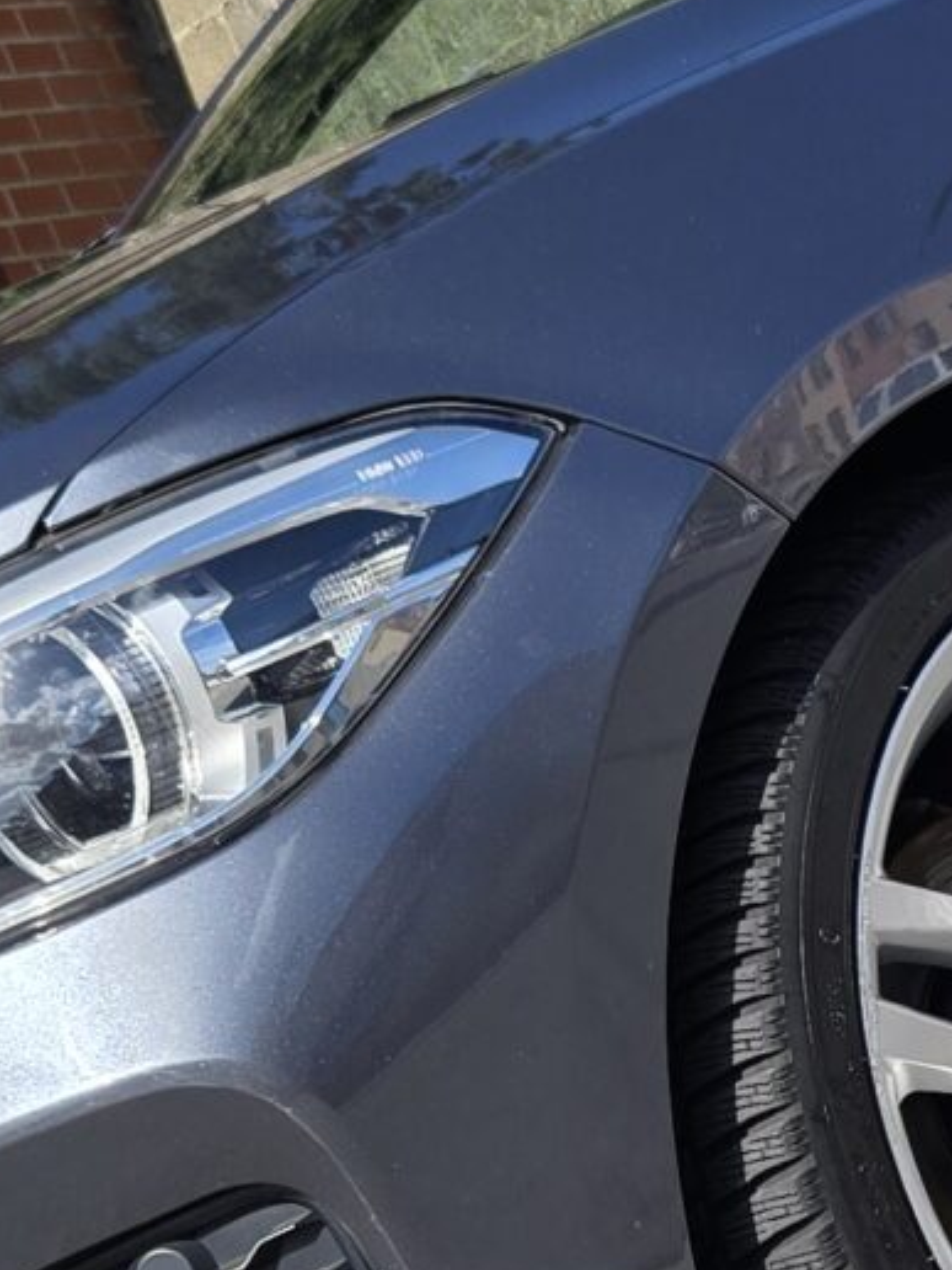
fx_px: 4180
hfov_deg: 12.9
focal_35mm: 114
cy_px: 906
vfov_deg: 17.2
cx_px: 844
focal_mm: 5.4
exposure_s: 1/2921
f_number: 1.8
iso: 64
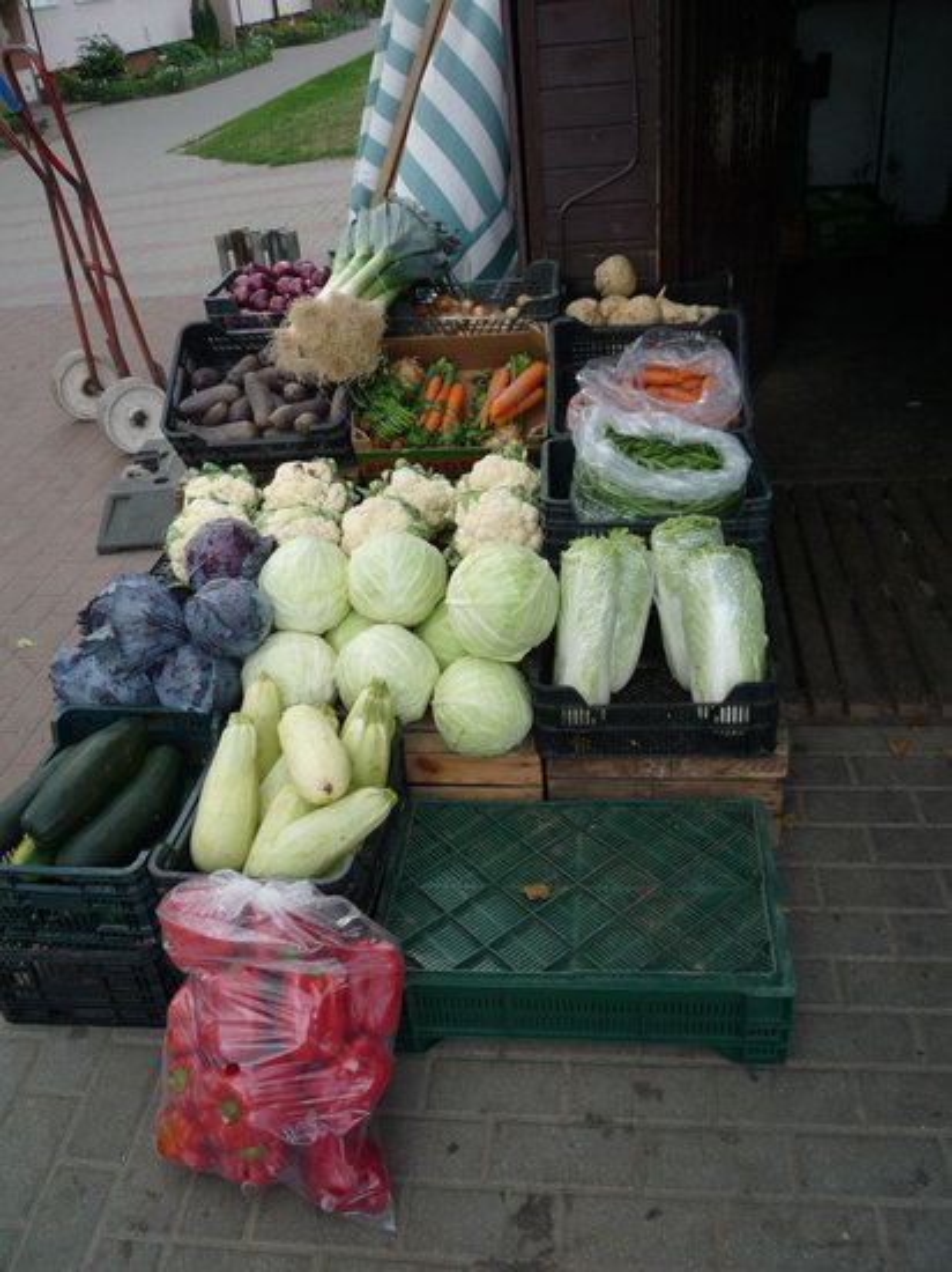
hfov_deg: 46.8
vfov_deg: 60.0
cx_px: 476
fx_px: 1101
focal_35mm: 30
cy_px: 636
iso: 100
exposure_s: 1/320
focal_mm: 5.2
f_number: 3.3
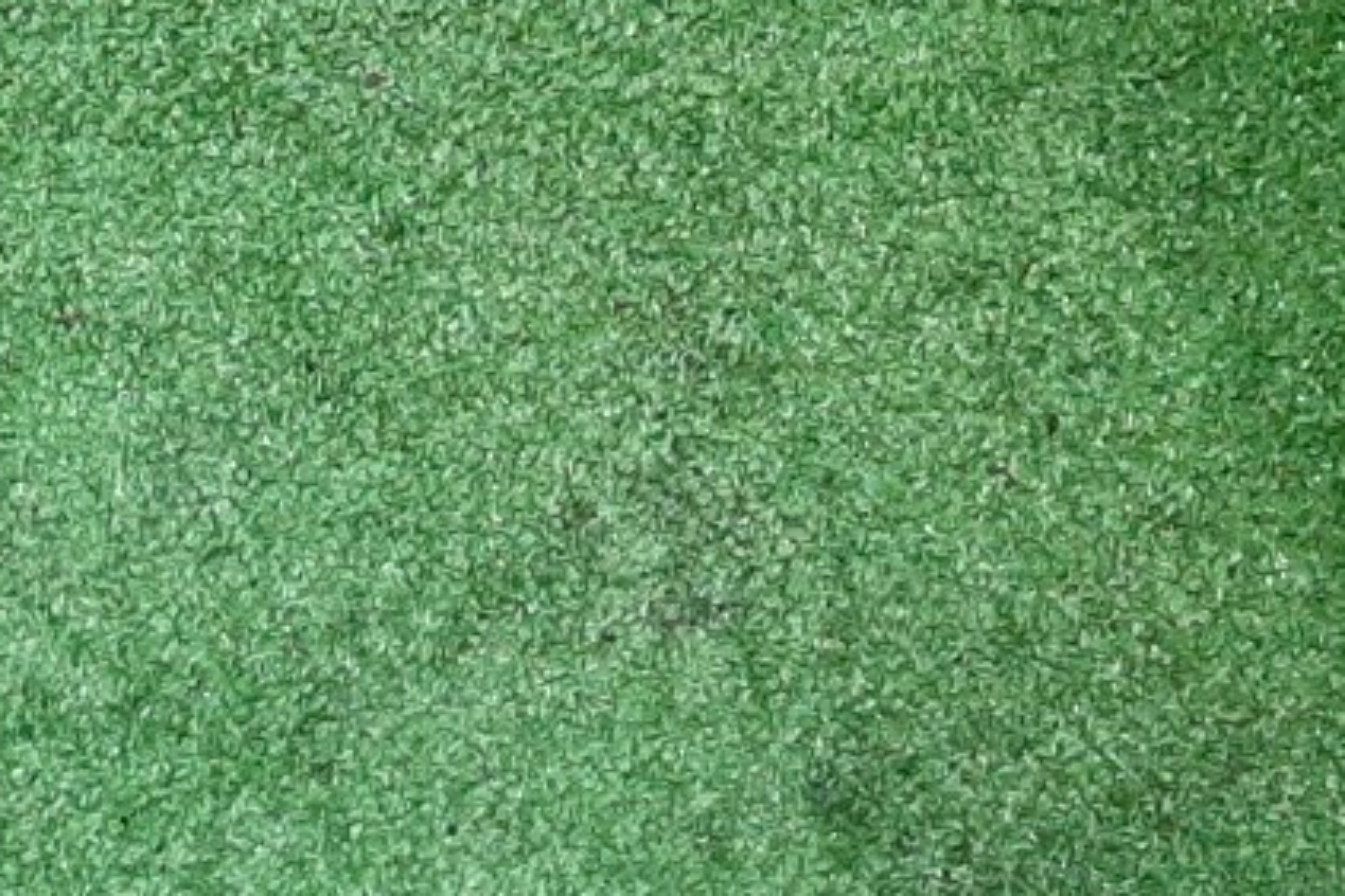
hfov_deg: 19.8
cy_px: 1570
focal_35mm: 92
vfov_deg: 13.5
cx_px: -556
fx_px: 3437
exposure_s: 1/50
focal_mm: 3.93
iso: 224
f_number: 1.7
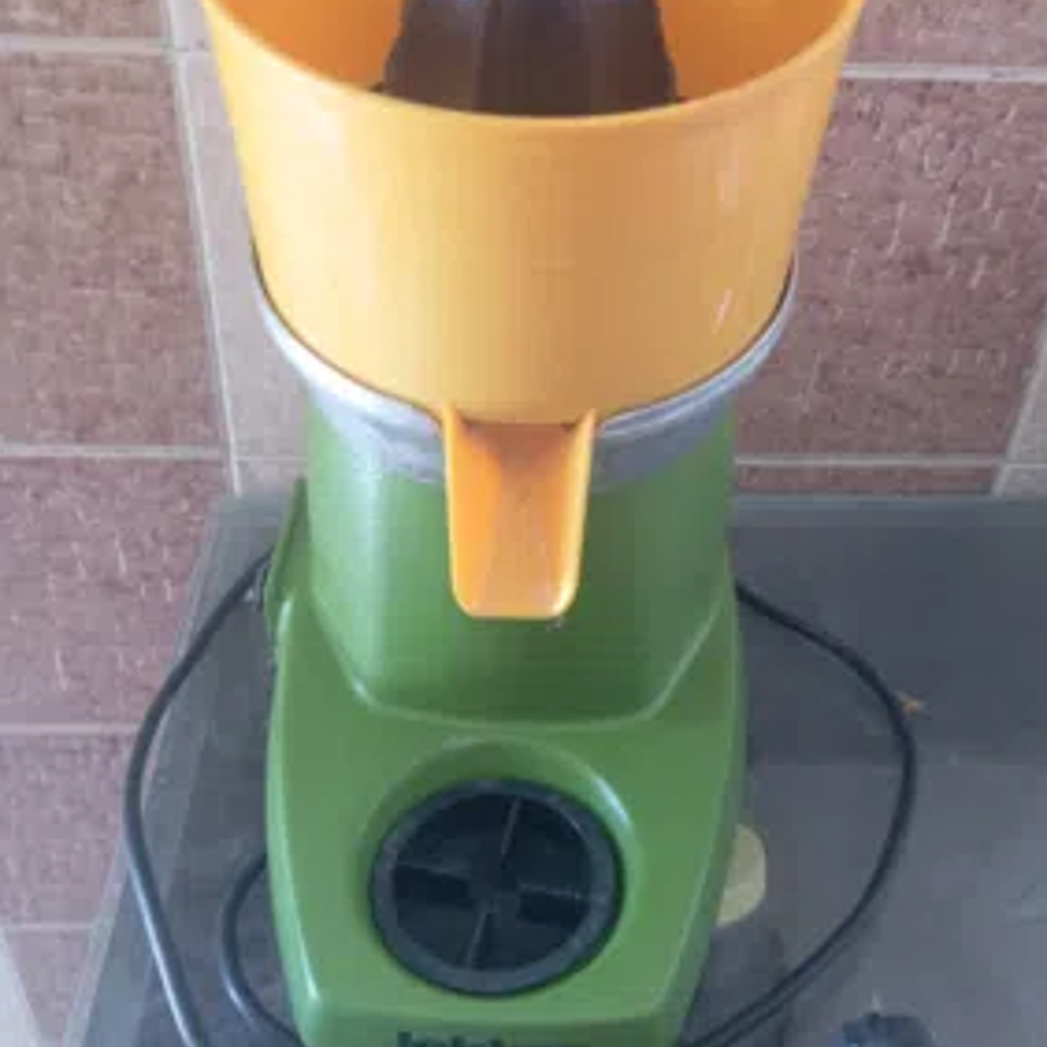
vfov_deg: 47.2
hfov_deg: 47.2
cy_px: 479
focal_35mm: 35
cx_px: 553
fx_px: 1198
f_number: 1.8
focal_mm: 4.22
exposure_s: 1/20
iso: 758
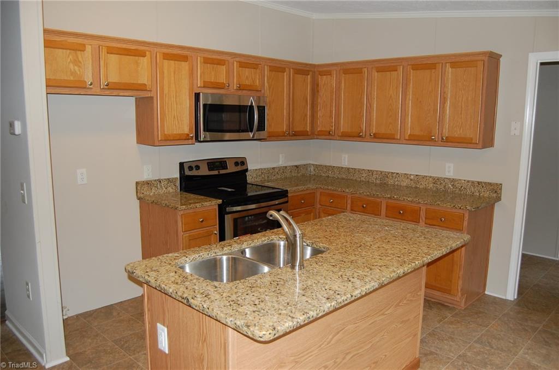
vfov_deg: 47.7
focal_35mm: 27
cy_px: 185
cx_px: 280
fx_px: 418
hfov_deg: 67.5
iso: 400
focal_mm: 18
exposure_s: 1/60
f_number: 3.5
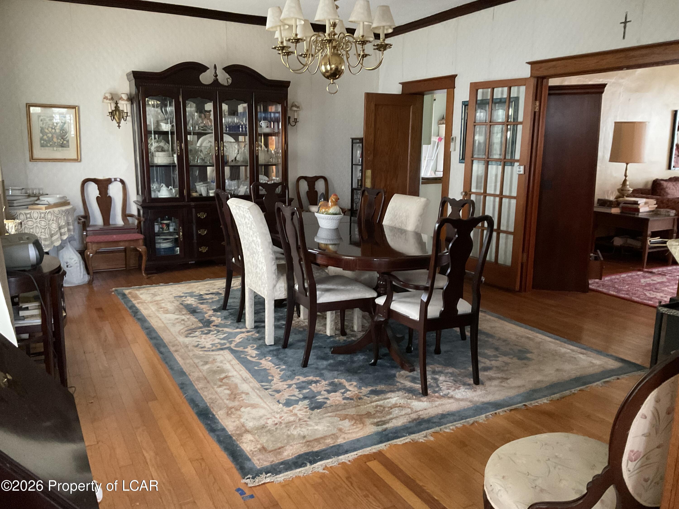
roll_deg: -0.2
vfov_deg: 48.2
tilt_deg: -12.8
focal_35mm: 29
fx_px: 569
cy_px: 254
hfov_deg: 61.7
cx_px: 340
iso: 500
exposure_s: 1/30
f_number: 1.8
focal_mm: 3
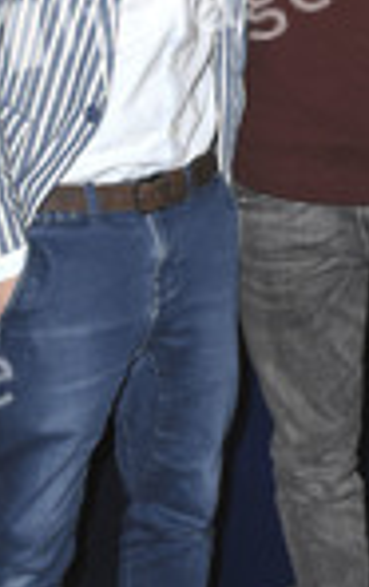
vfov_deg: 19.4
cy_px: 186
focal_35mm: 107
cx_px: 242
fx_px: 1715
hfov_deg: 12.3
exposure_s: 1/60
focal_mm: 26
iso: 1600
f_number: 6.3
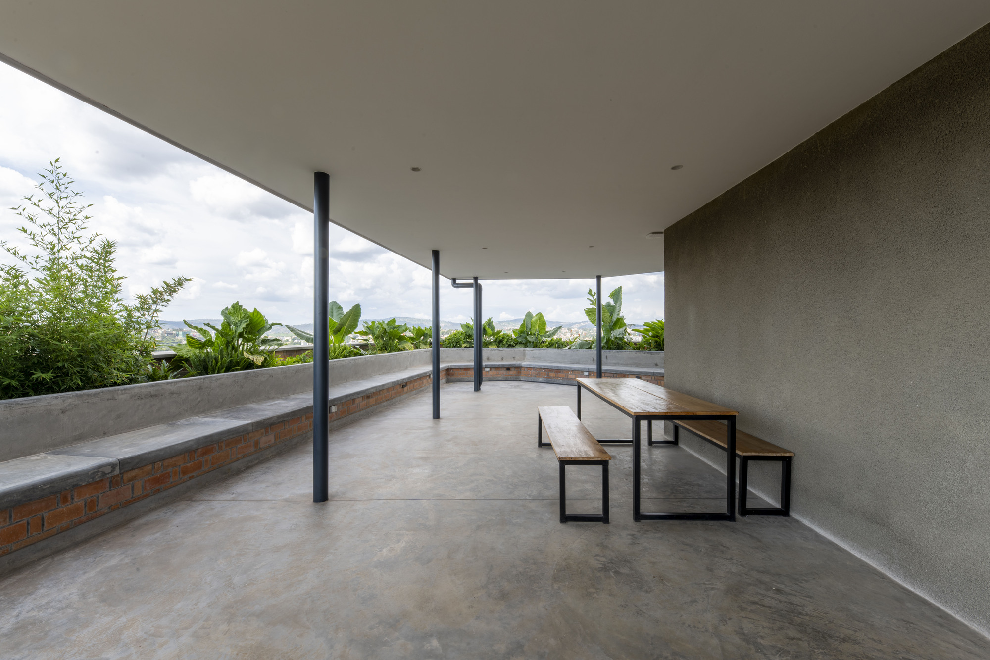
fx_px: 385
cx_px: 495
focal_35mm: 14
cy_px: 330
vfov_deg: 81.2
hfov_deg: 104.3
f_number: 20
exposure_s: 1/20
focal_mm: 14
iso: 100
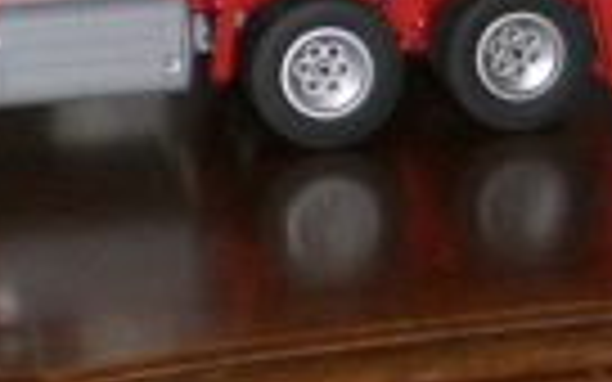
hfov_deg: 10.9
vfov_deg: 6.9
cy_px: -45
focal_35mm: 189
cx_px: 756
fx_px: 3152
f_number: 3.1
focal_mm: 6.3
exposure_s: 1/60
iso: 200
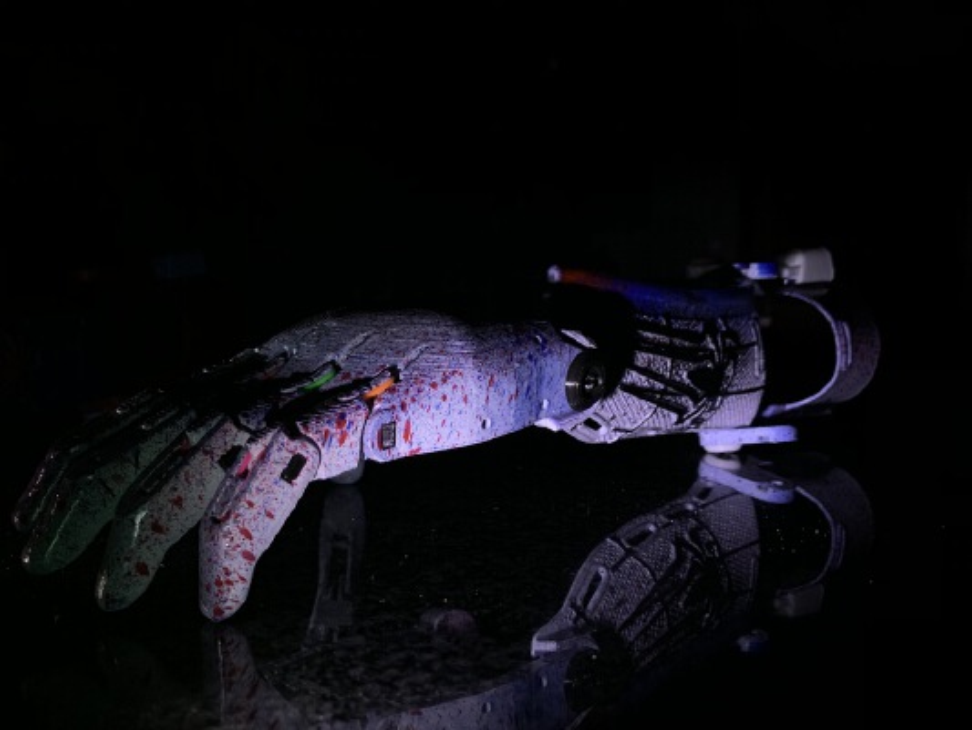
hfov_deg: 67.3
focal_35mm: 26
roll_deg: +0.2
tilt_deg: -4.8
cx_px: 486
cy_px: 365
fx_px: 730
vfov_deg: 53.1
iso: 400
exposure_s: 1/59
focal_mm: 4.25
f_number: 1.8
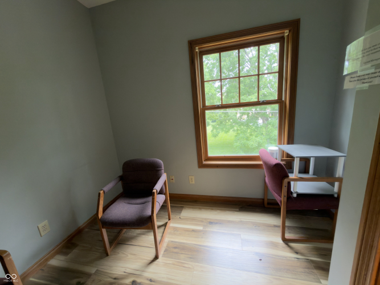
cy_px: 142
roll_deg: +4.6
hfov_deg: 102.1
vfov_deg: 85.7
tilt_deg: -11.9
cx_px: 190
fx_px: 154
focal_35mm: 14
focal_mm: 2.22
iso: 160
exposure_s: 1/30
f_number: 2.2
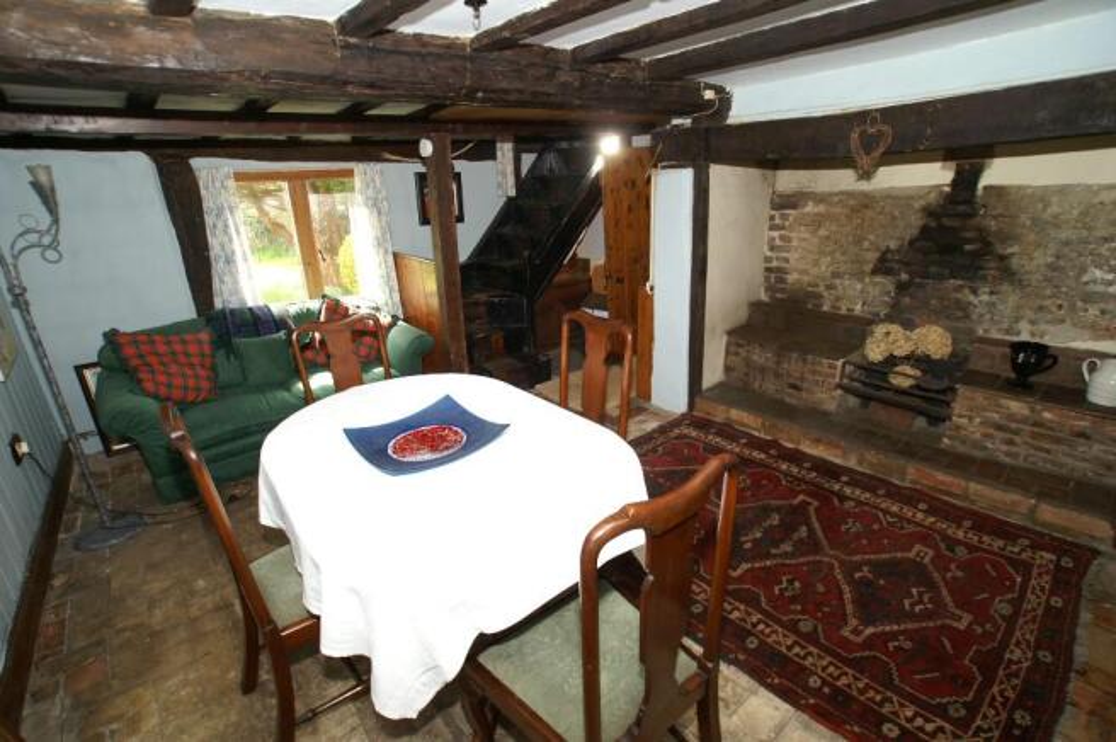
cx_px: 558
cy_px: 371
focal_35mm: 16
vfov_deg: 71.9
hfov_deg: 95.0
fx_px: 511
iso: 200
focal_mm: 11
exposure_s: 1/80
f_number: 4.5
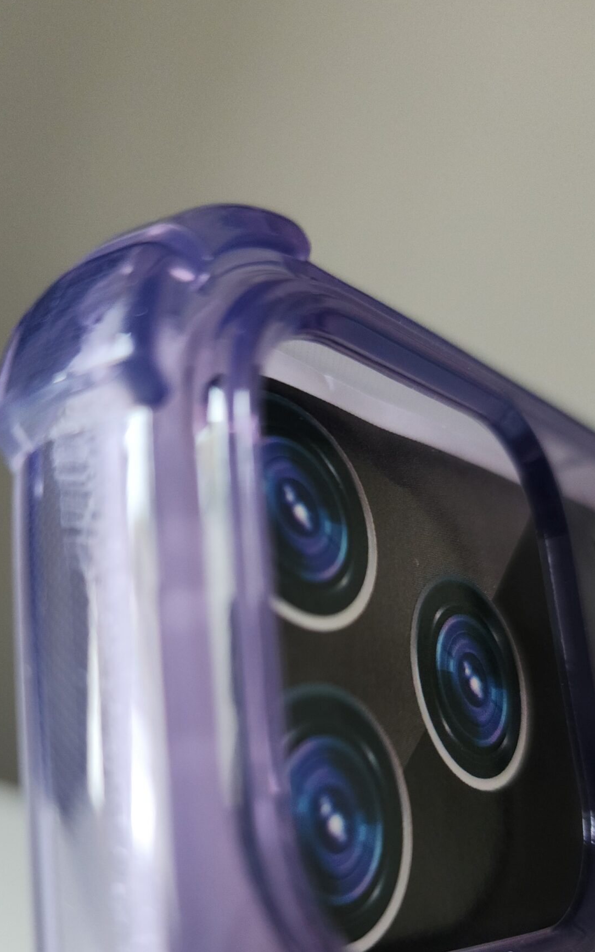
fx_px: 934
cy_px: 636
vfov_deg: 52.9
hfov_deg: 35.2
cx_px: 231
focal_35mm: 36
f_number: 1.8
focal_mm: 6.4
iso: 200
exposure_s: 1/40
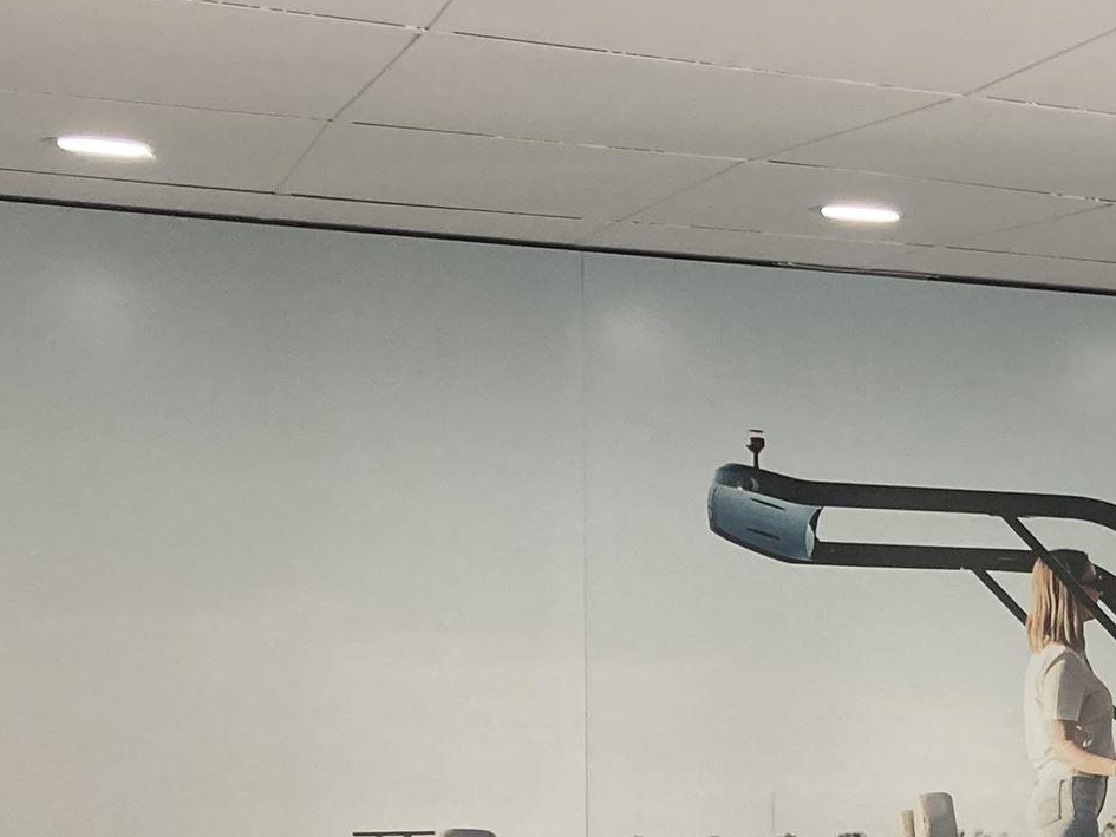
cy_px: 1045
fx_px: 2934
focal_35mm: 91
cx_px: 1470
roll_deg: -2.9
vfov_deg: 15.6
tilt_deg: -8.7
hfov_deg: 19.7
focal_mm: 3.99
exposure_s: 1/120
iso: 64
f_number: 1.8
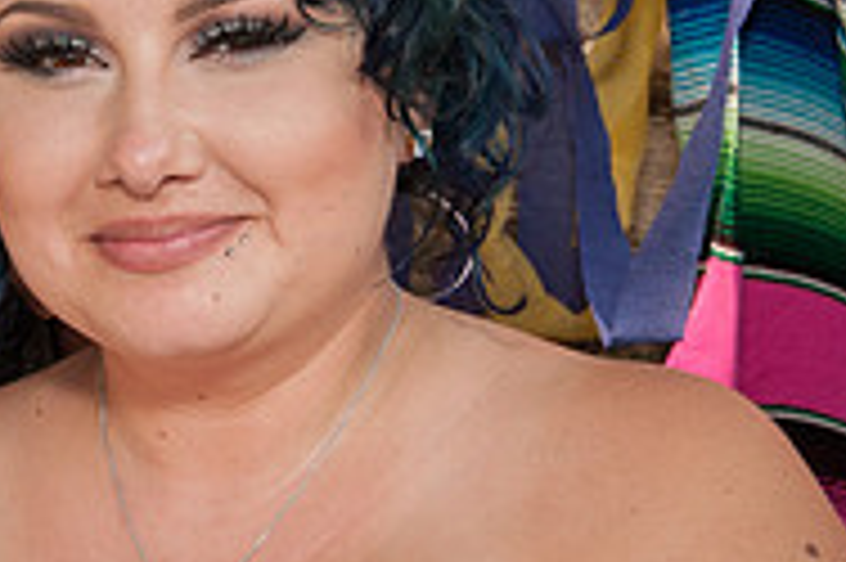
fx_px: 3780
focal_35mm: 161
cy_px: 180
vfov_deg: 8.5
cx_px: 63
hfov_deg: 12.7
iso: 200
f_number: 13
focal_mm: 52
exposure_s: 1/250
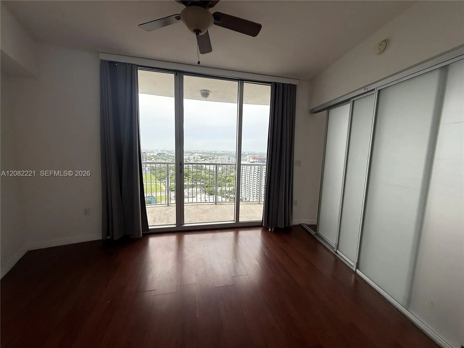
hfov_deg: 102.1
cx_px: 232
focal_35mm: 14
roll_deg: -1.4
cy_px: 174
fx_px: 188
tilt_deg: -6.8
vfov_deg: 85.7
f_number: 2.2
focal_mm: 2.22
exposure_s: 1/312
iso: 50
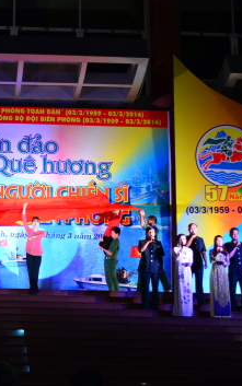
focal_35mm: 76
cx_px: -11
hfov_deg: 16.7
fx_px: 801
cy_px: 188
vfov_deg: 27.1
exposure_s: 1/50
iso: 800
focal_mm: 32
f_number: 4.8
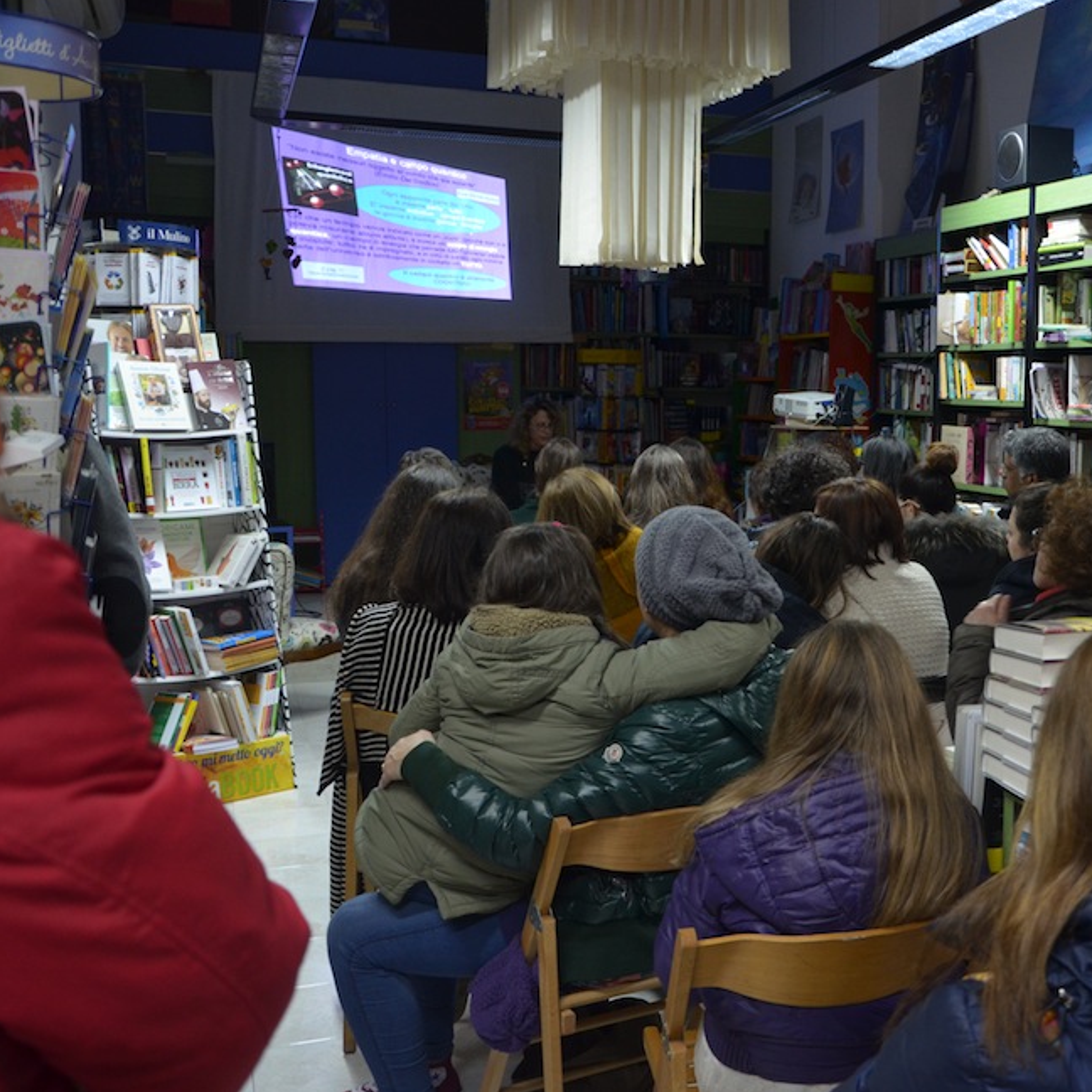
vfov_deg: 41.3
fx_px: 1451
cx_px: 824
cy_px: 547
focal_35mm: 41
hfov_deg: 40.1
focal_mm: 21
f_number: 3.8
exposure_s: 1/30
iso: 640
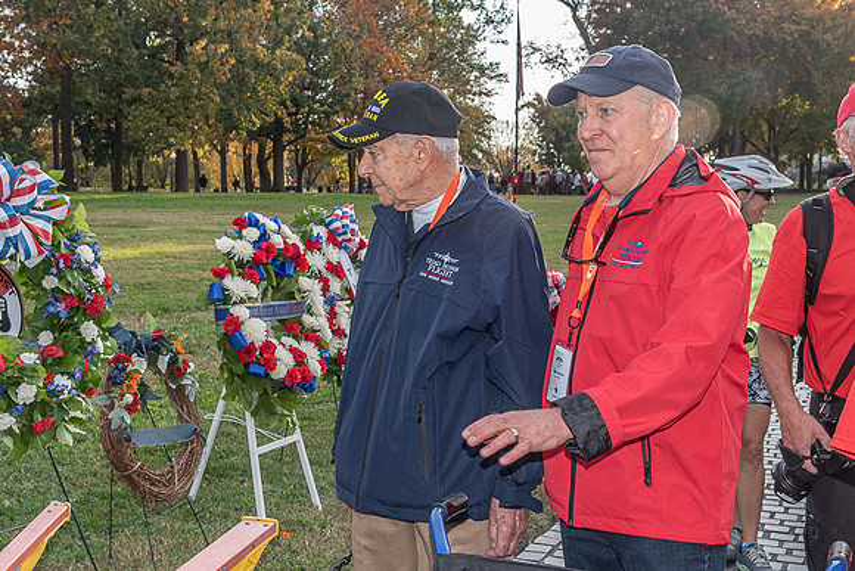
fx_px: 1241
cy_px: 242
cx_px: 443
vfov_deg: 25.9
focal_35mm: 52
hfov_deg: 38.0
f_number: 8
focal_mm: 31
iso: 500
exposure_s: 1/250
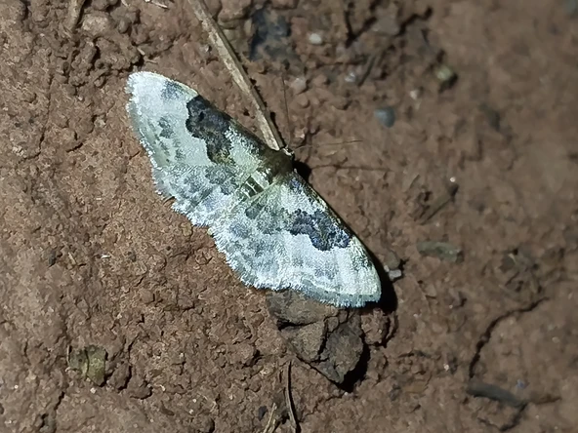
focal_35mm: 106
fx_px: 1770
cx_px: 297
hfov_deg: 18.5
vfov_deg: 14.0
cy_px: 218
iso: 125
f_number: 1.7
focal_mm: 5.31
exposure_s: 1/50
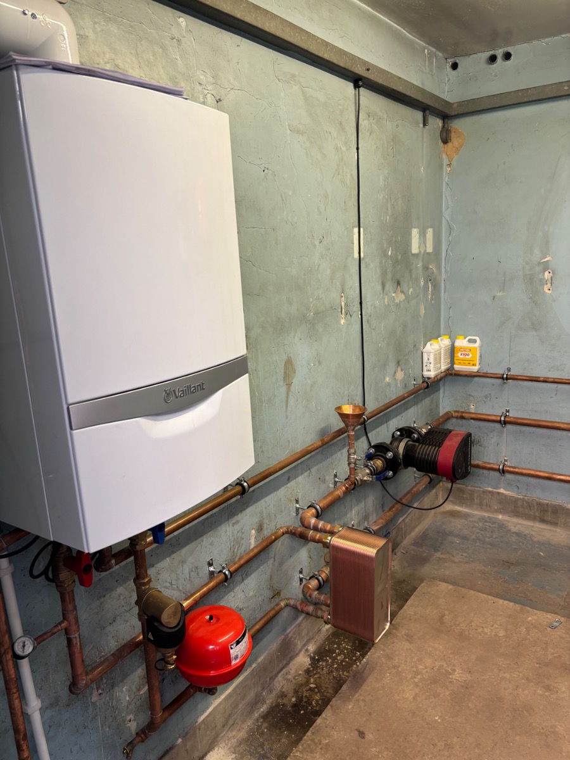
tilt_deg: -12.7
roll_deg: +3.4
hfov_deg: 53.1
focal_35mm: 26
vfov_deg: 67.3
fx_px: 571
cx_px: 285
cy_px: 380
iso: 80
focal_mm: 5.96
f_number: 1.6
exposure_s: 1/50
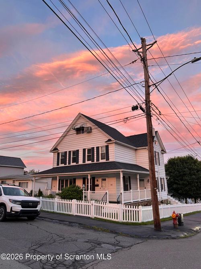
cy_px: 134
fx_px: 201
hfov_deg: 53.0
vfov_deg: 67.3
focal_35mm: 26
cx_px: 100
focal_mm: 5.7
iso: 160
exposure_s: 1/60
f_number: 1.5
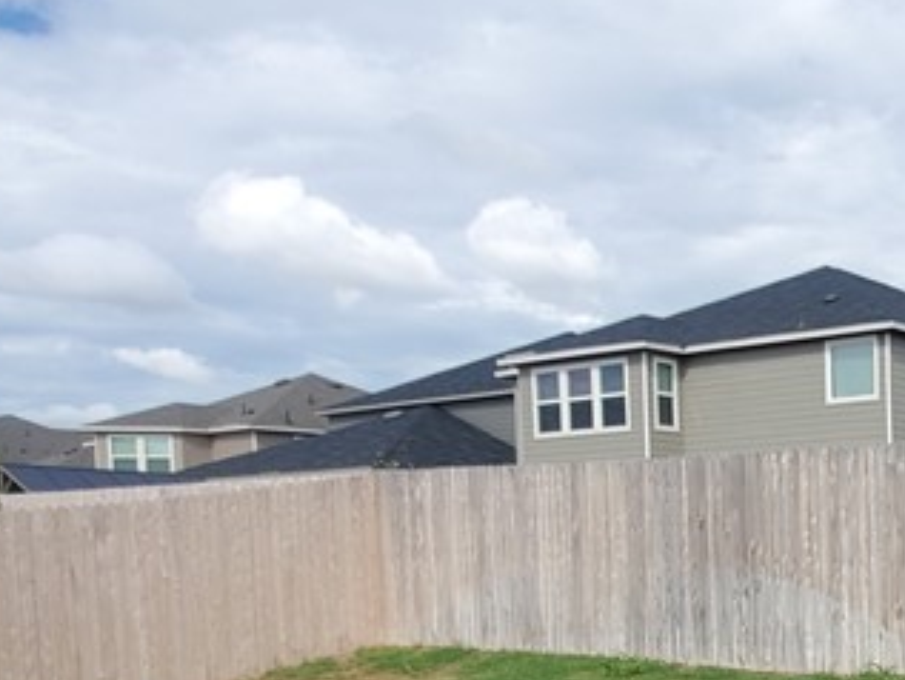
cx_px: 962
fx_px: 1098
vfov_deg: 32.5
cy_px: 623
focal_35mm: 42
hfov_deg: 38.2
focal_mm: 1.8
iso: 50
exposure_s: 1/973
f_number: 2.2
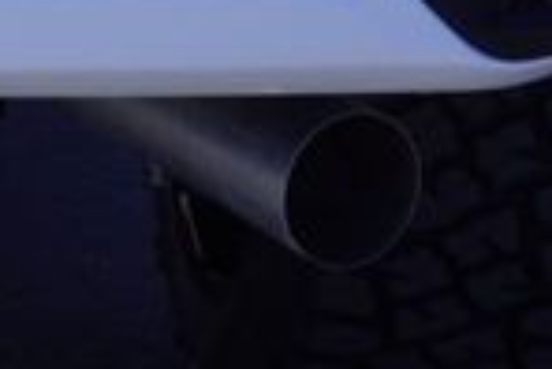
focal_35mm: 228
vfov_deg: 5.8
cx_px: -545
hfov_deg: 8.6
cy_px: -503
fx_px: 3499
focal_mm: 22
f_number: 9
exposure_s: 1/125
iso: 100
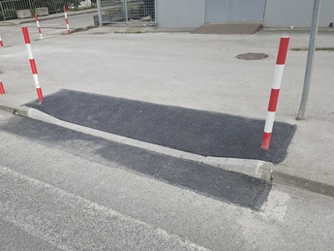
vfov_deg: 46.7
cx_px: 146
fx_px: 290
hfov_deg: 59.8
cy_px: 145
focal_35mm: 30
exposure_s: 1/461
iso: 40
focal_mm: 5.4
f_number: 1.8
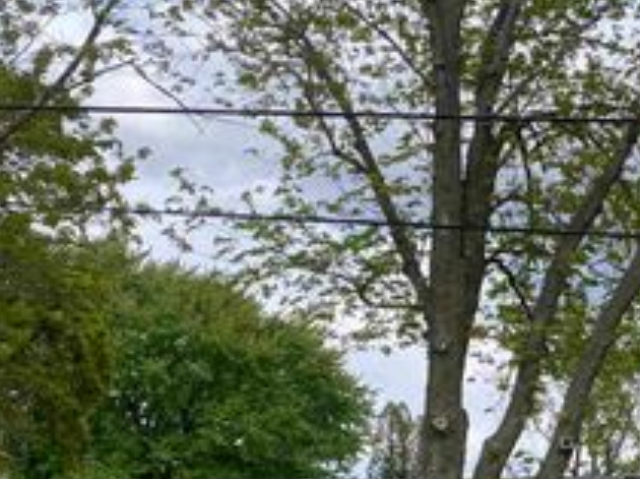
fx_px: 1145
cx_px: 661
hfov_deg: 28.9
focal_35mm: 62
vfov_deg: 23.2
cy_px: 395
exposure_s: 1/1608
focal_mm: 4.25
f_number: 1.8
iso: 32
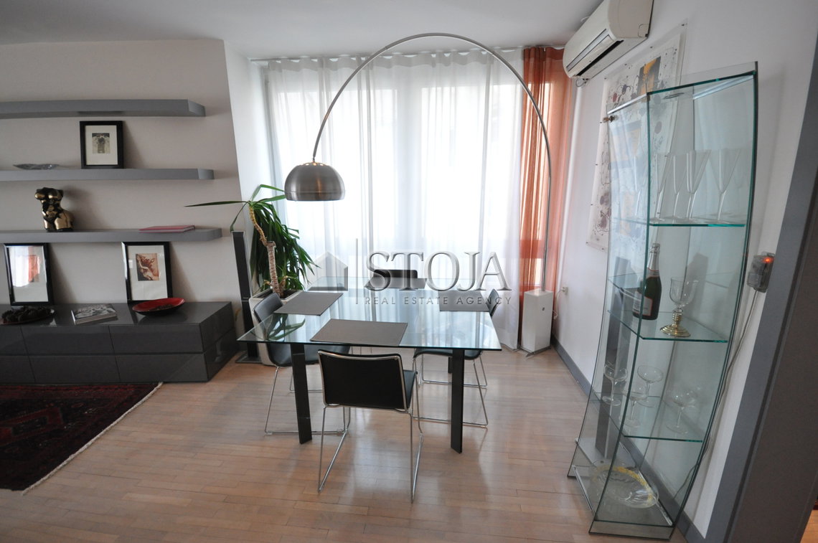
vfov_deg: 77.2
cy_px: 272
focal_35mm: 15
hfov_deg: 100.5
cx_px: 409
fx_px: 340
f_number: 5.6
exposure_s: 1/125
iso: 1600
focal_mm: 10
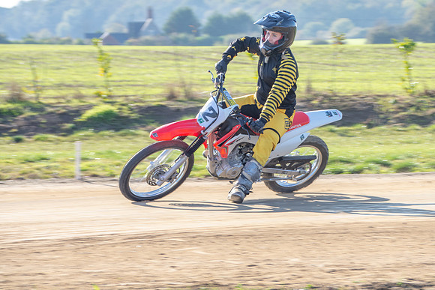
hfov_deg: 8.1
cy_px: 86
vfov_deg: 5.4
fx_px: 3056
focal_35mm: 253
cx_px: 306
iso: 200
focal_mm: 120
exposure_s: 1/160
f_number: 8
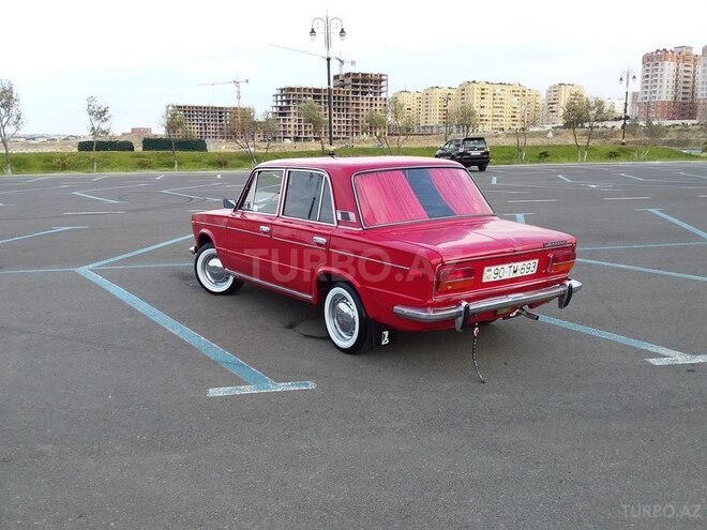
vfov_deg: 45.4
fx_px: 633
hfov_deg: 58.4
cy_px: 265
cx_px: 354
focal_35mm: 31
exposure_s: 1/212
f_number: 2.2
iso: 40
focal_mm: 3.3
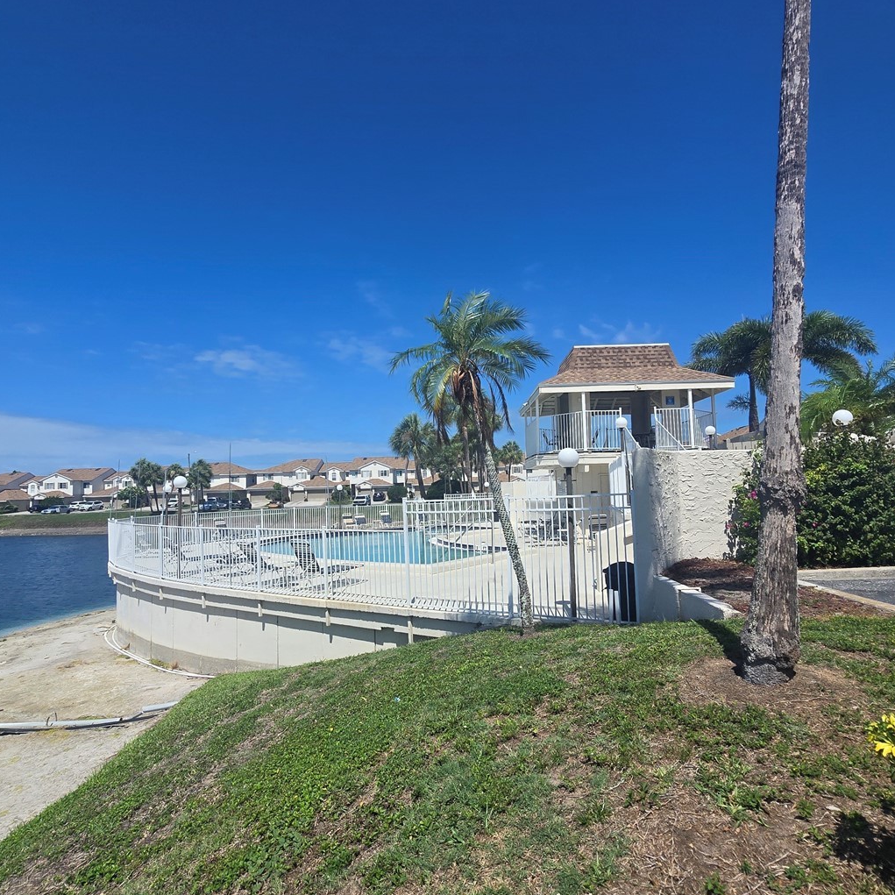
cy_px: 452
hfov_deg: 80.7
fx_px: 527
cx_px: 443
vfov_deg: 80.7
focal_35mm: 18
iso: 50
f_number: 2.2
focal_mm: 2.2
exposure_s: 1/3390
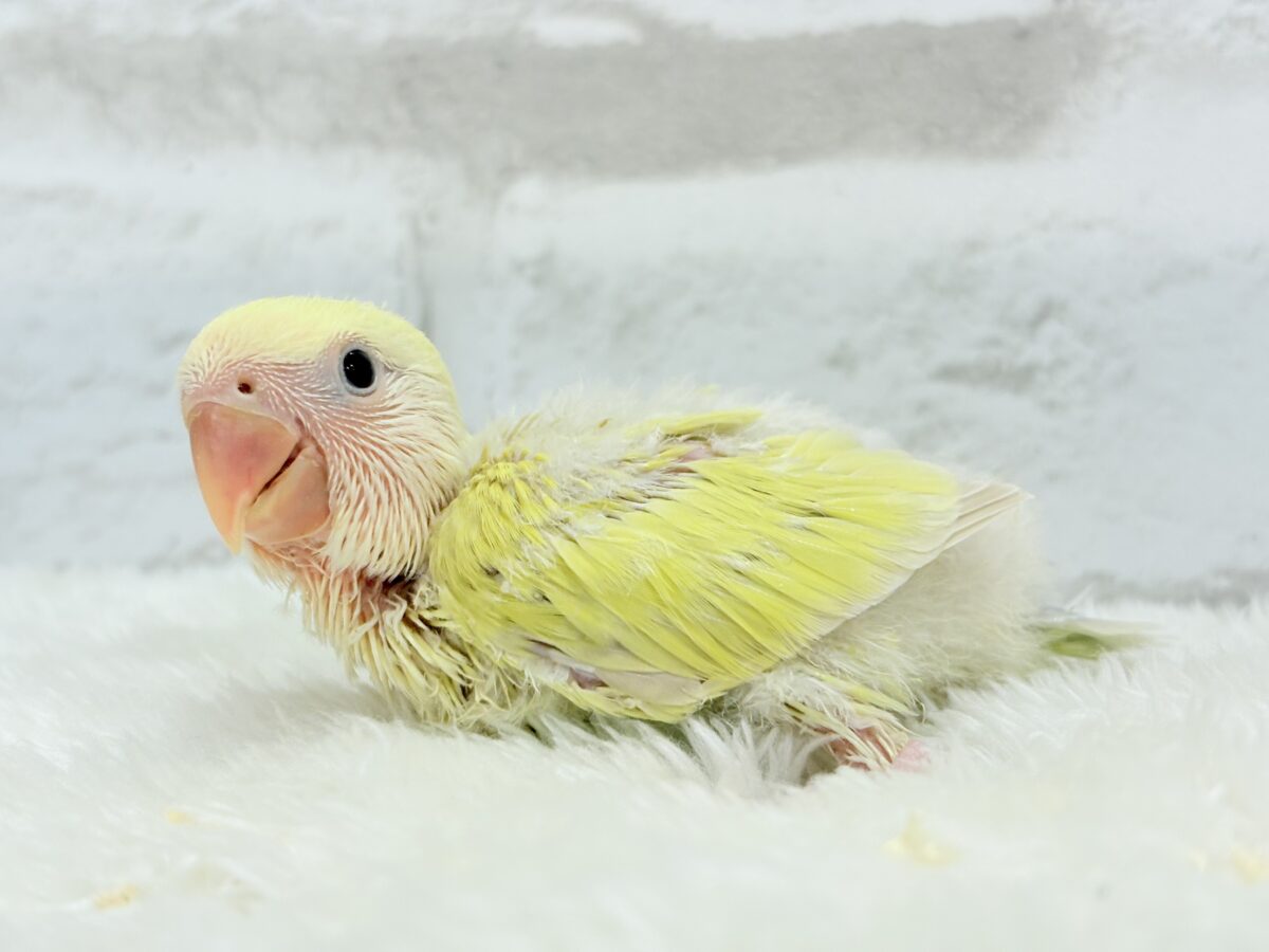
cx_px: 634
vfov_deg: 28.0
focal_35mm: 52
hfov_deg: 36.8
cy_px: 476
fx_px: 1906
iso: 64
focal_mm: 5.96
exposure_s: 1/100
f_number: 1.6
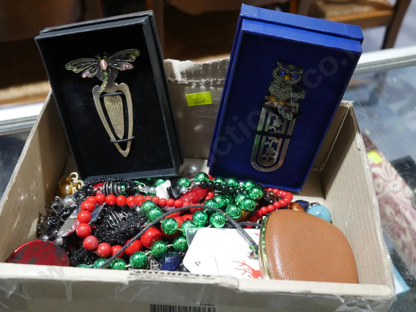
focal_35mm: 40
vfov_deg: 36.0
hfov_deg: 46.8
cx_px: 208
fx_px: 481
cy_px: 156
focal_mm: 20
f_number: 5
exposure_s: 1/60
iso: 1000
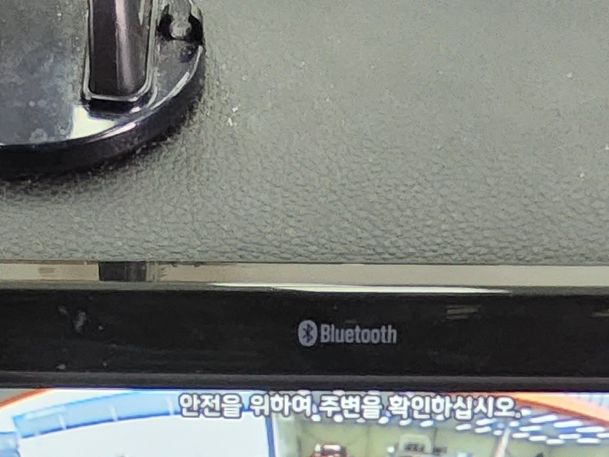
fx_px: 2375
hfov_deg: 14.6
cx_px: 308
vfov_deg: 10.7
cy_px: 622
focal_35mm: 135
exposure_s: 1/100
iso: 160
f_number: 2
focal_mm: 3.08
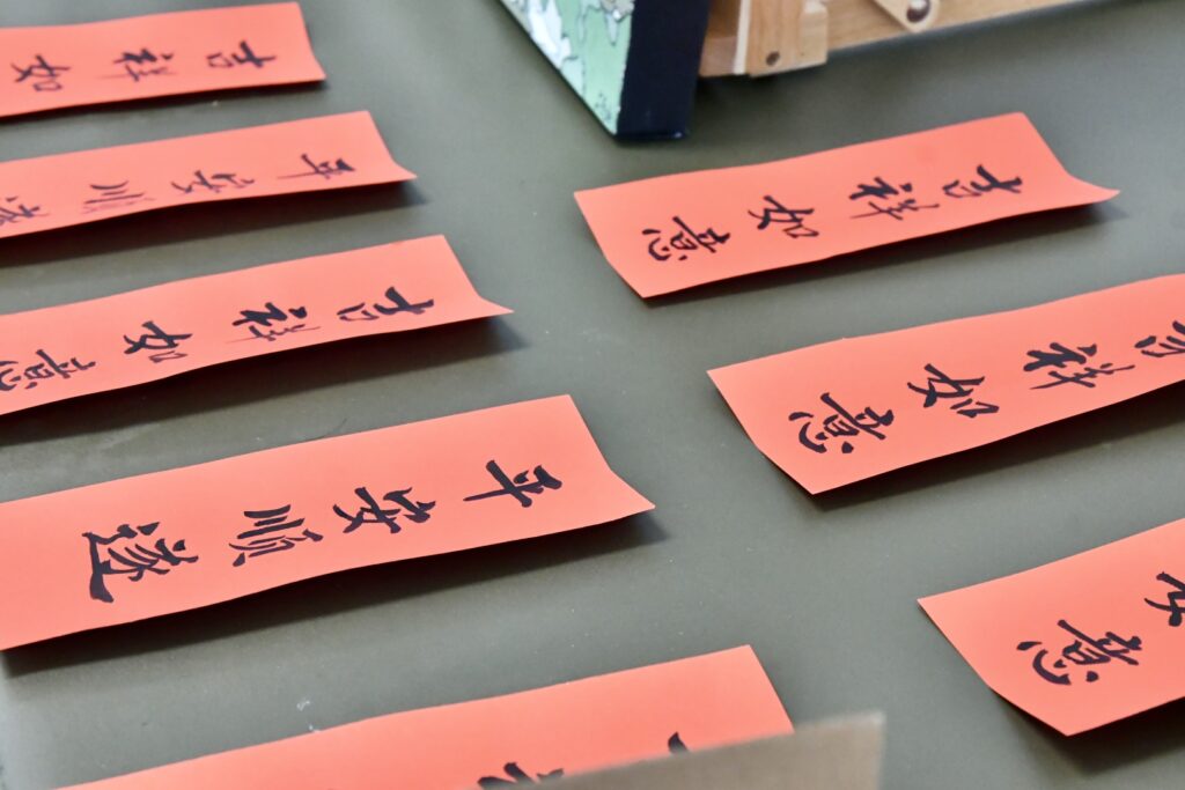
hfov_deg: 31.9
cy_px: 395
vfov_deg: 21.6
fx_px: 2074
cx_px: 592
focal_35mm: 63
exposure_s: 1/250
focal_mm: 42
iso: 6400
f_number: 6.3
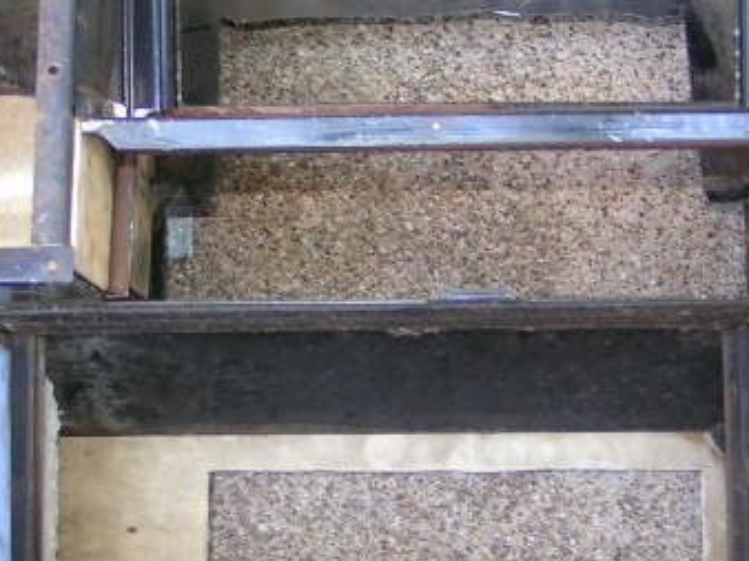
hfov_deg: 27.0
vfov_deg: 20.4
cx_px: 357
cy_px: 282
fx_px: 1557
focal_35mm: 72
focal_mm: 5.8
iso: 100
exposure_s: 1/40
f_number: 2.8
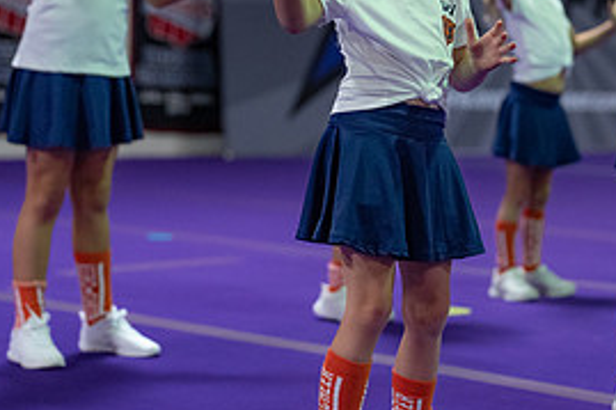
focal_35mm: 108
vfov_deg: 12.6
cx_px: 341
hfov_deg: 18.9
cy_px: 132
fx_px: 1847
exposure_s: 1/1000
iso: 3200
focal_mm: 50
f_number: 1.8
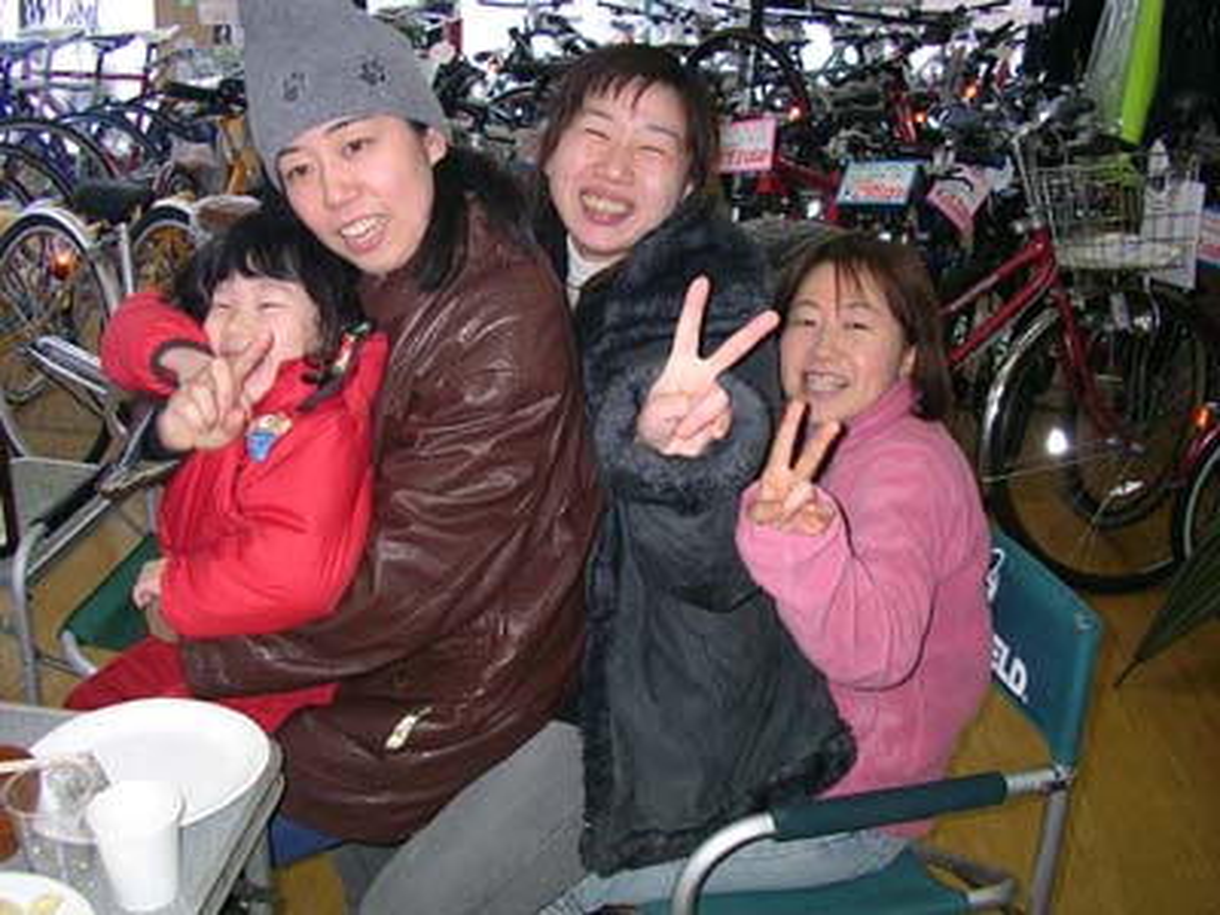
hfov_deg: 49.0
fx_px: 1339
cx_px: 610
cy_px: 458
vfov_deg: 37.7
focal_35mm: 38
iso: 100
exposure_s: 1/31.6
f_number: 2.9
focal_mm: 6
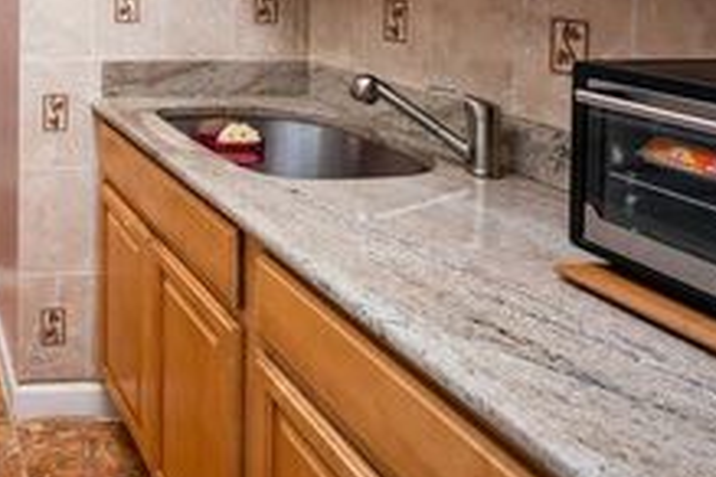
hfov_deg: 44.8
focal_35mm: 32
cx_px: -69
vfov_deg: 36.6
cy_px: -8
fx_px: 636
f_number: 11
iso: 200
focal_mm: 14
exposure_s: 1/3
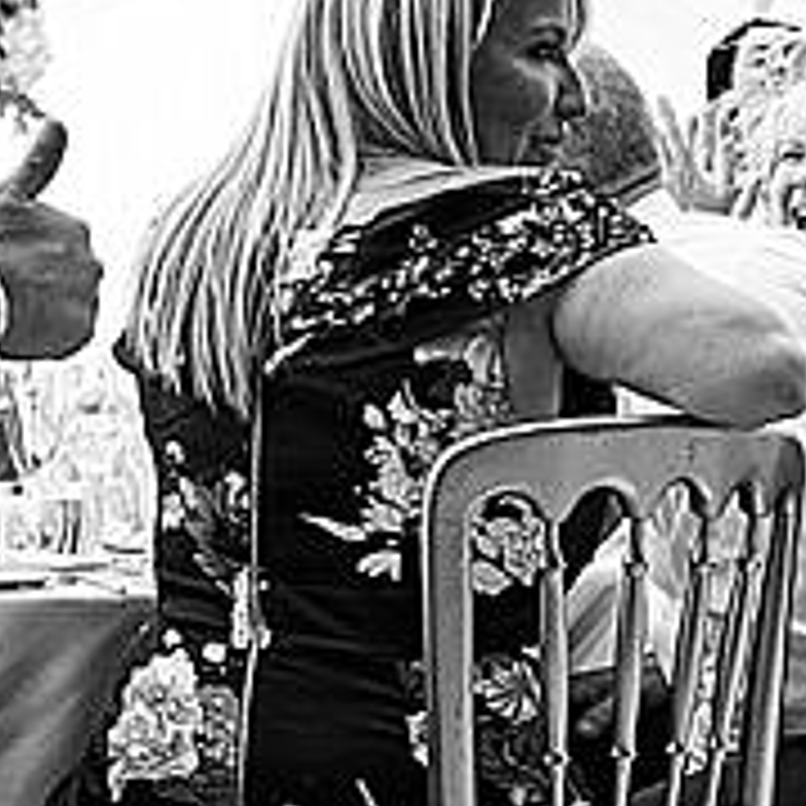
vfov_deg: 10.5
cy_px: 545
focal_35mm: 166
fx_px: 4373
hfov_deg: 9.8
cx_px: 1648
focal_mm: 23
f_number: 3.6
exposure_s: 1/800
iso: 1600
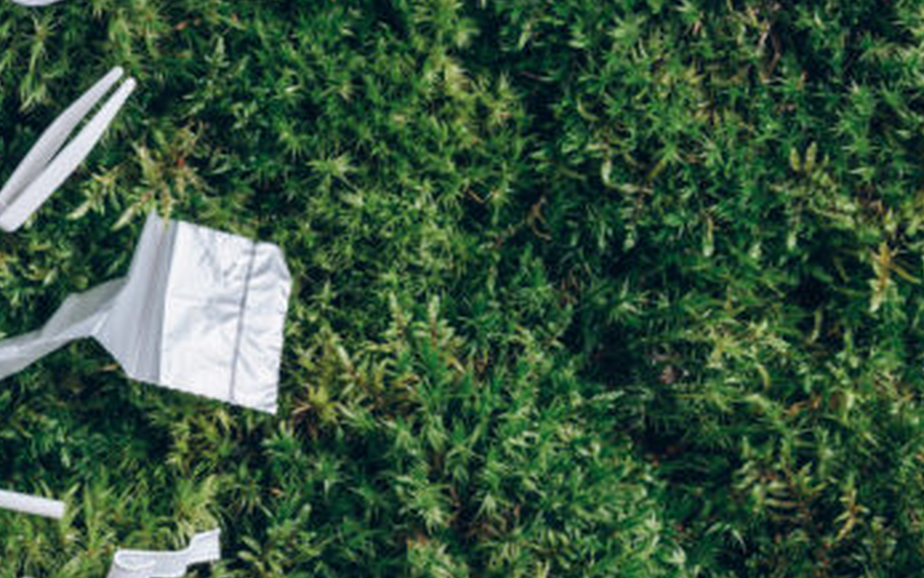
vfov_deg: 11.6
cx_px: -61
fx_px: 2846
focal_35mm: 113
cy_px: 204
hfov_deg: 17.9
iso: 50
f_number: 11
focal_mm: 50
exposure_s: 1/50
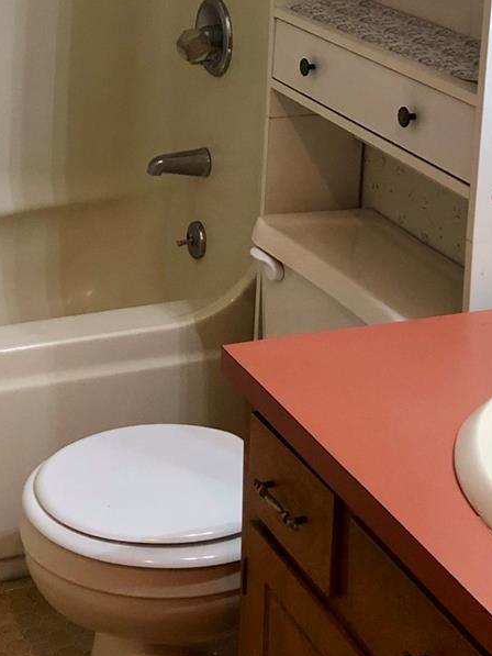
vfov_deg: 26.1
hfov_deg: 20.2
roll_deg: +0.3
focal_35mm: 72
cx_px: 83
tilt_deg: -12.2
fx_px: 1364
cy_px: 52
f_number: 1.8
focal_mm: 3.99
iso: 100
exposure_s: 1/13
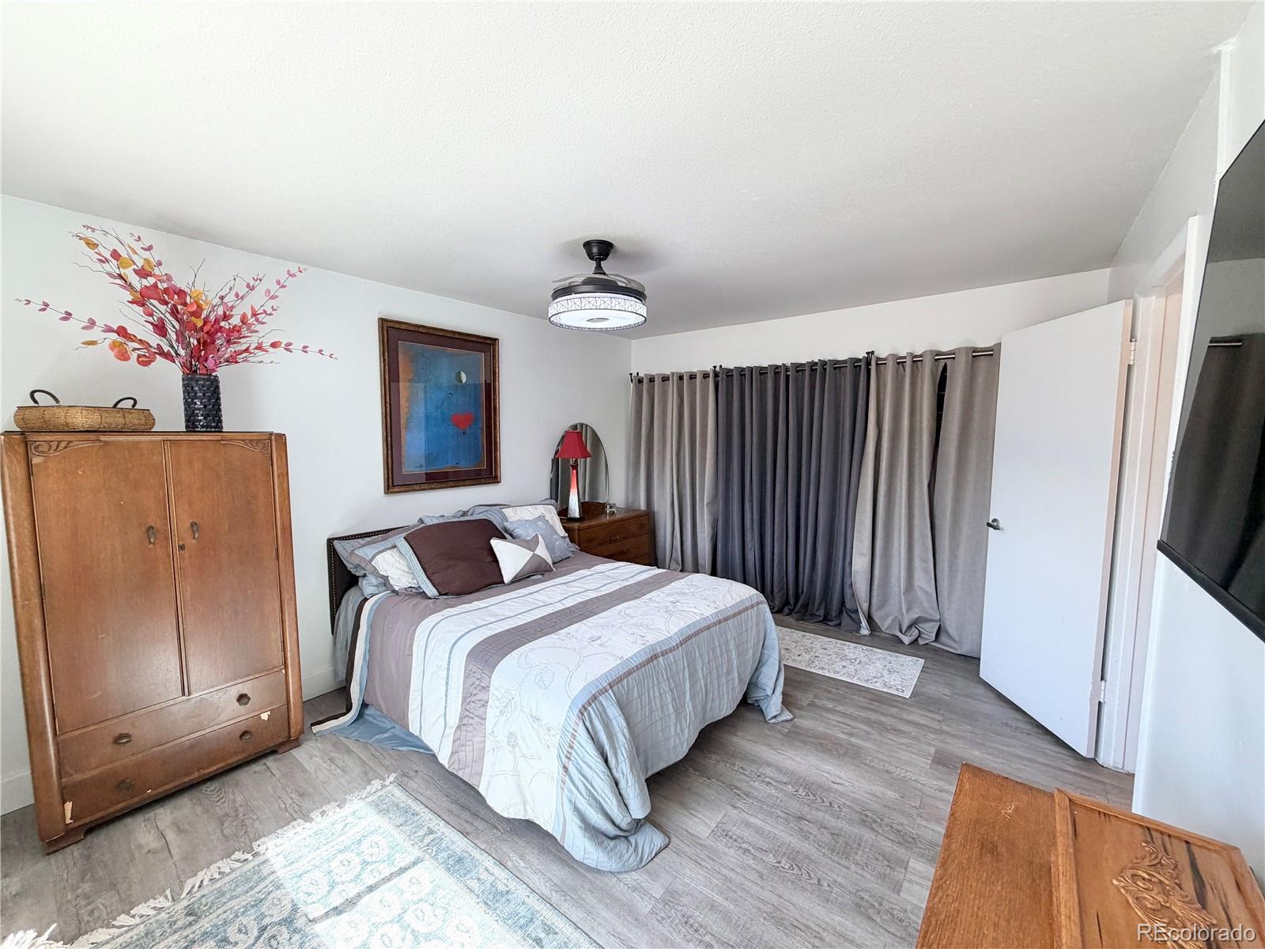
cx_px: 632
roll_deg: +0.3
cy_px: 474
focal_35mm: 14
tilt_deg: -5.0
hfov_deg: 102.1
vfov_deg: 85.7
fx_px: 512
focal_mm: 2.22
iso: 125
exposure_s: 1/121
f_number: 2.2
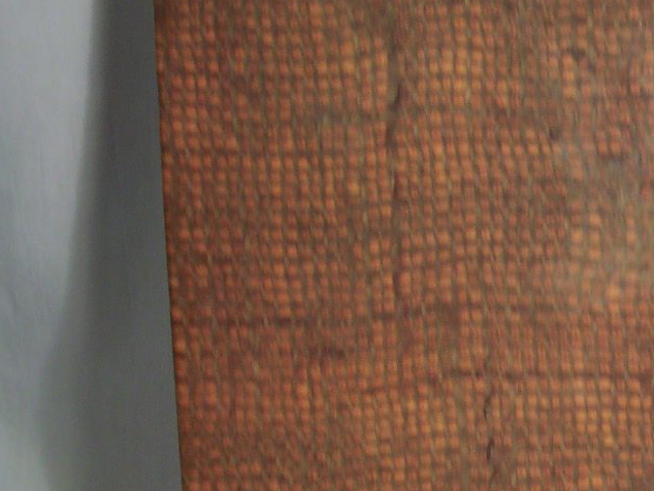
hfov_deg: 27.1
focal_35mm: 70
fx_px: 1323
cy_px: 304
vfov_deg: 21.0
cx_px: 539
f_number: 2.8
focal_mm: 5.6
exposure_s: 1/45
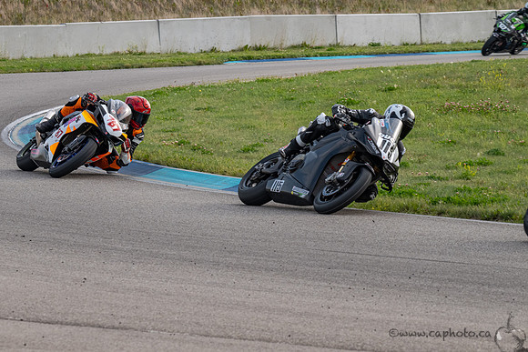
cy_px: 139
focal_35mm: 257
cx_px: 188
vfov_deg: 5.3
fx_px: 3777
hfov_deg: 8.0
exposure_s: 1/800
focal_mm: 200
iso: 1000
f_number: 11
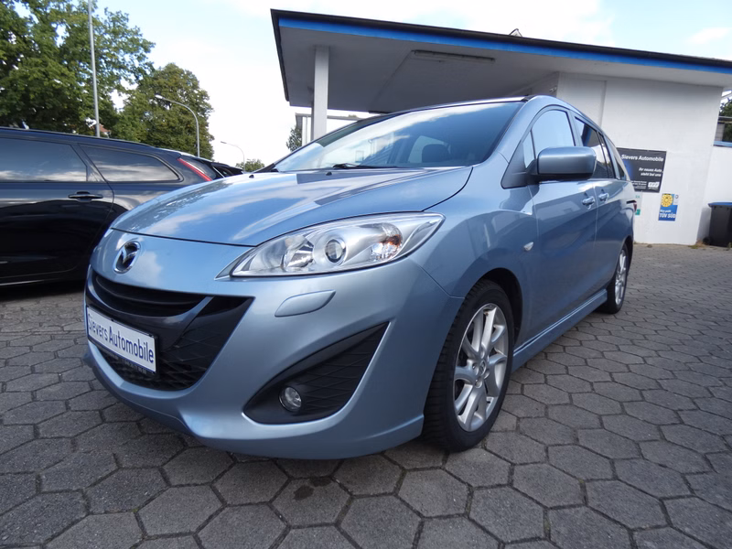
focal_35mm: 20
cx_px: 366
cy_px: 274
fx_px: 423
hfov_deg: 81.7
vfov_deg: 66.0
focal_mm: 3.6
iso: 80
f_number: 2.8
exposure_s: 1/400
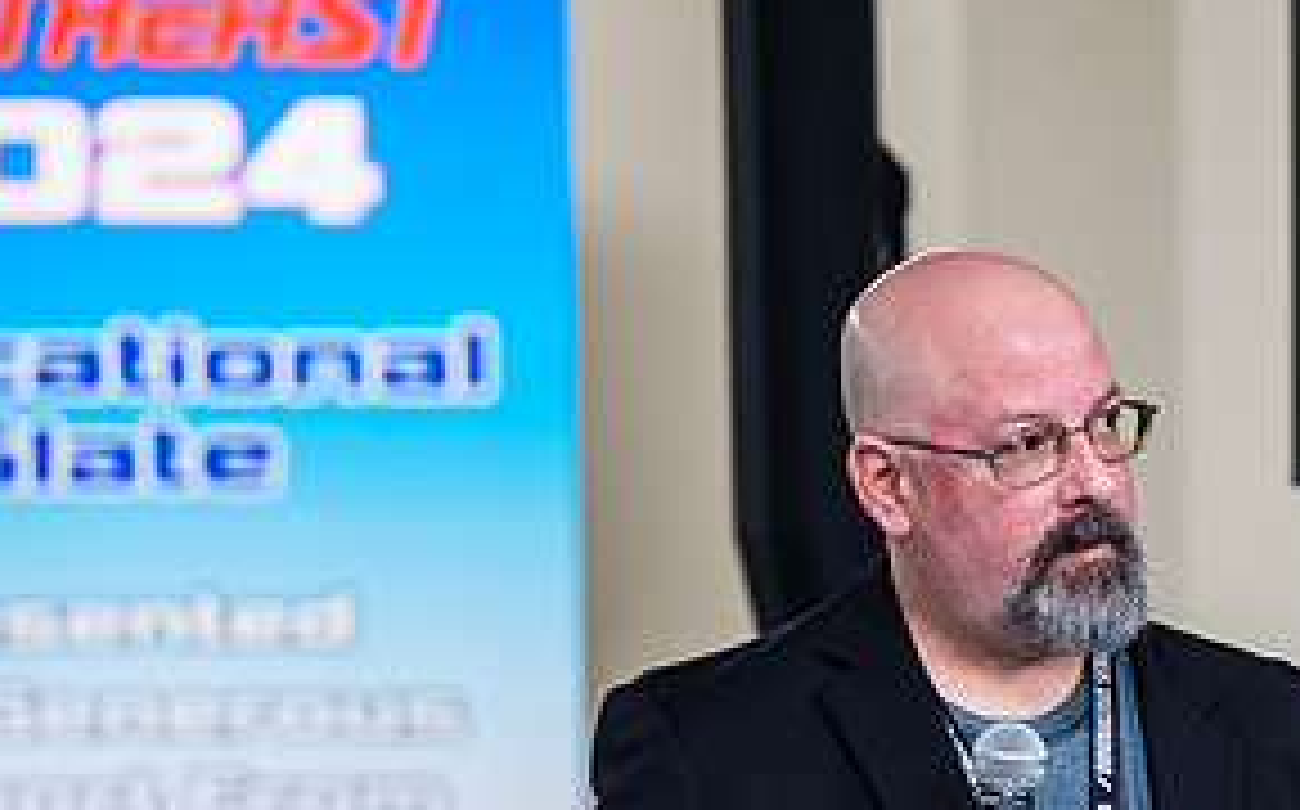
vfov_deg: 2.9
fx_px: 15998
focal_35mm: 452
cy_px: 626
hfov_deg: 4.7
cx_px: 798
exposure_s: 1/200
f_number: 4
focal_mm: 200
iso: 1000
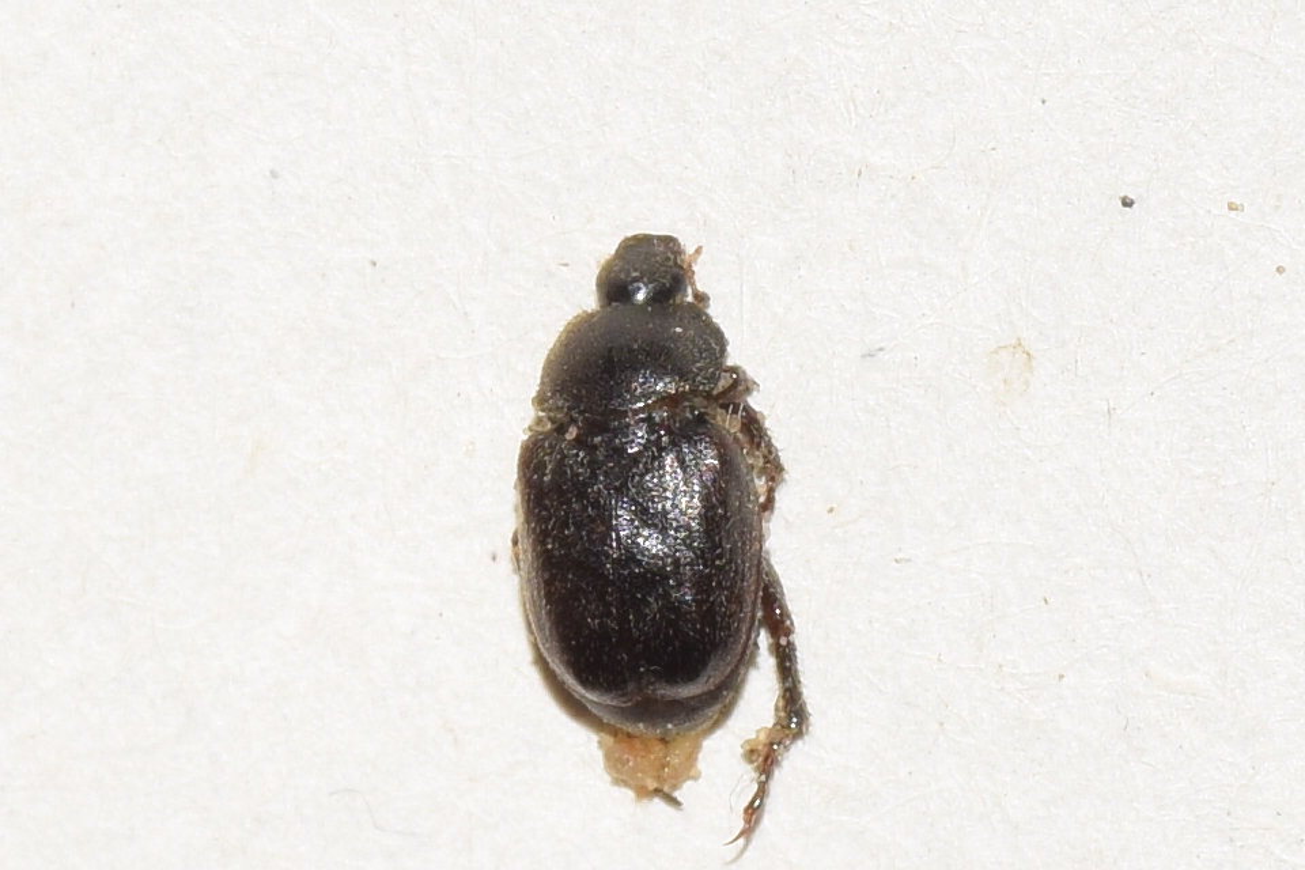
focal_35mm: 210
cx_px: 652
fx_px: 7612
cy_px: 435
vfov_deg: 6.5
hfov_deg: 9.8
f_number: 13
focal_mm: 140
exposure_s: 1/160
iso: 200
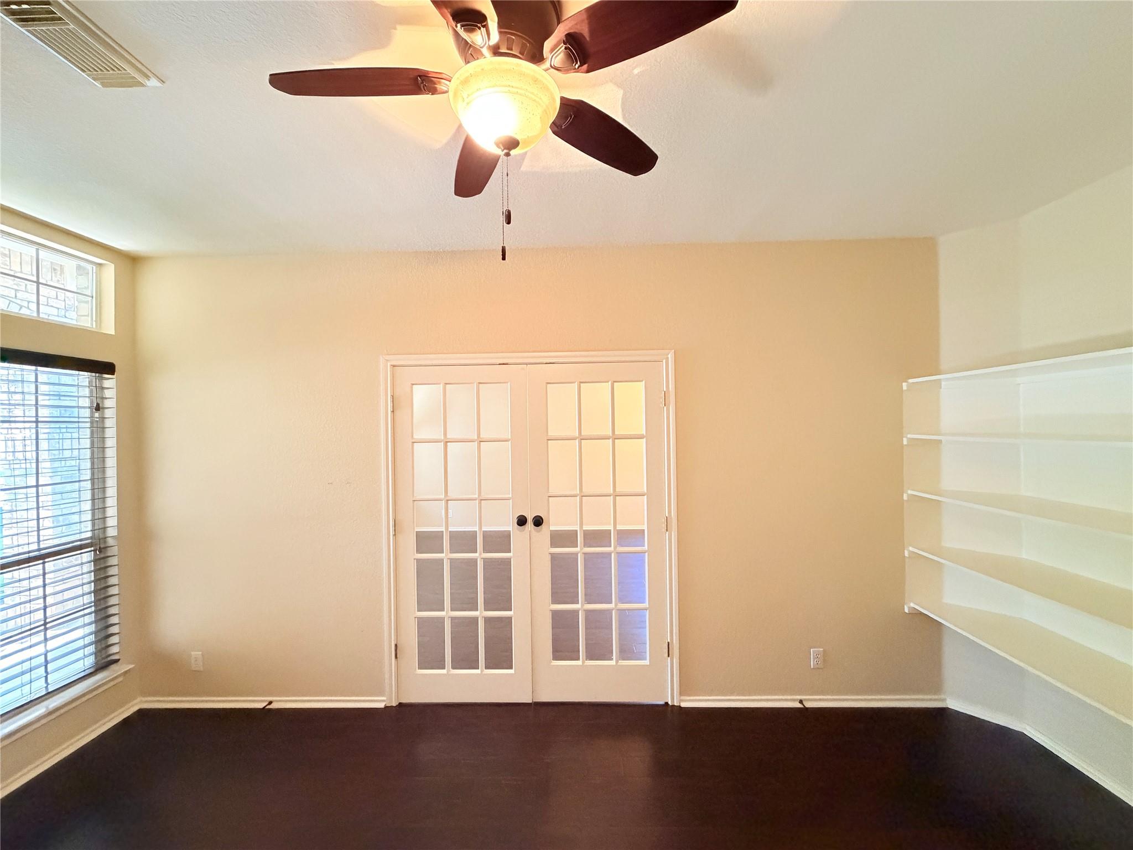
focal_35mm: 14
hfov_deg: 102.1
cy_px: 425
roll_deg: +0.8
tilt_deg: -0.2
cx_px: 566
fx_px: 458
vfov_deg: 85.7
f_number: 2.2
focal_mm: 2.22
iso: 800
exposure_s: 1/60
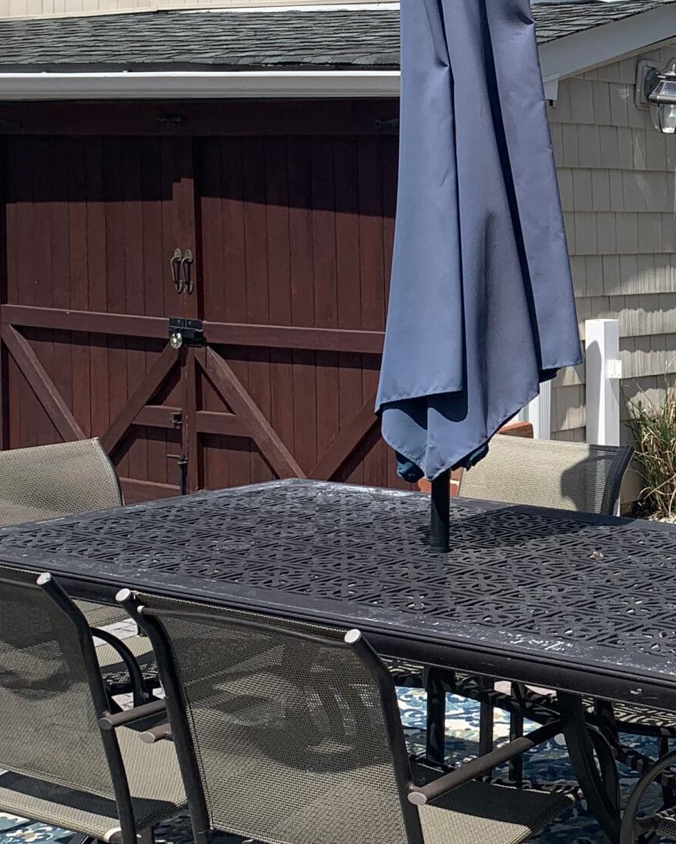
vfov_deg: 27.4
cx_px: 753
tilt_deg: -4.9
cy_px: 321
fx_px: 1725
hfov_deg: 21.0
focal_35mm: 69
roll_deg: -0.8
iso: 25
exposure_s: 1/2755
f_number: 1.8
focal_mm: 4.25
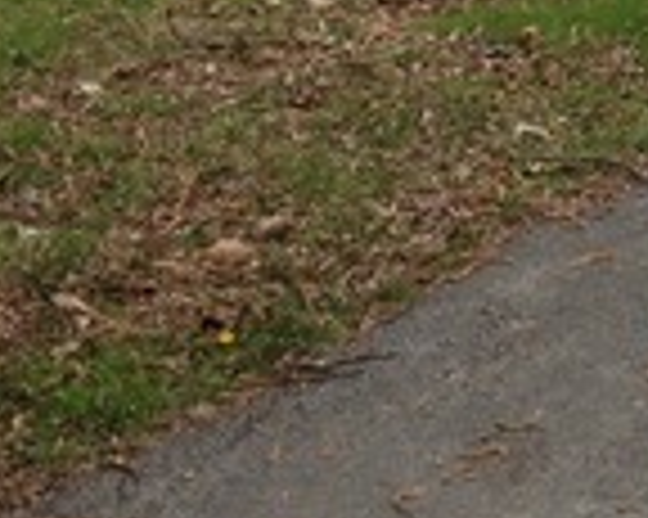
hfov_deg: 13.0
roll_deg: +0.3
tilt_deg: -6.2
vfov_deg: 10.3
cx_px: 832
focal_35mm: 143
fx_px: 2741
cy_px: -347
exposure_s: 1/1085
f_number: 2.4
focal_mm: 4.12
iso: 50
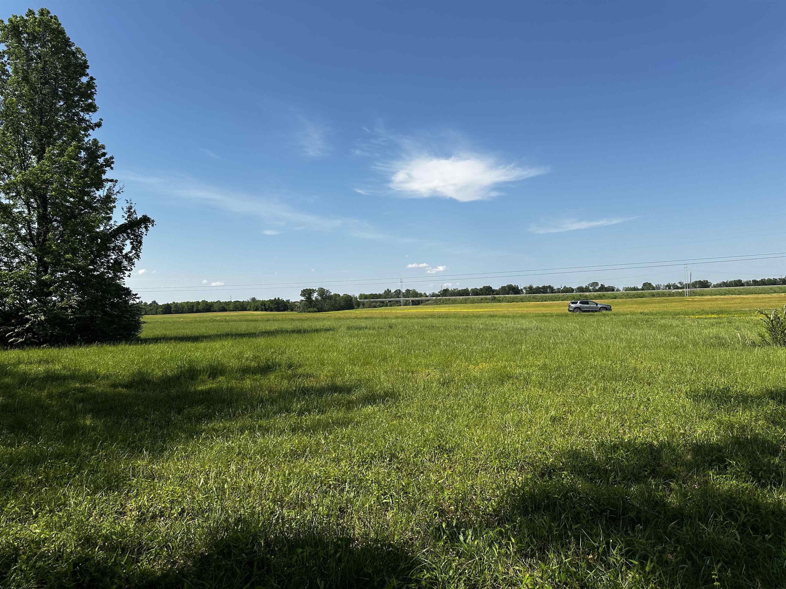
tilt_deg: +1.9
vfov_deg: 56.8
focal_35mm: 24
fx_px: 545
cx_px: 393
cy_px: 294
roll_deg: +1.5
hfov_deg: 71.6
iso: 80
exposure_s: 1/5263
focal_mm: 6.86
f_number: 1.78
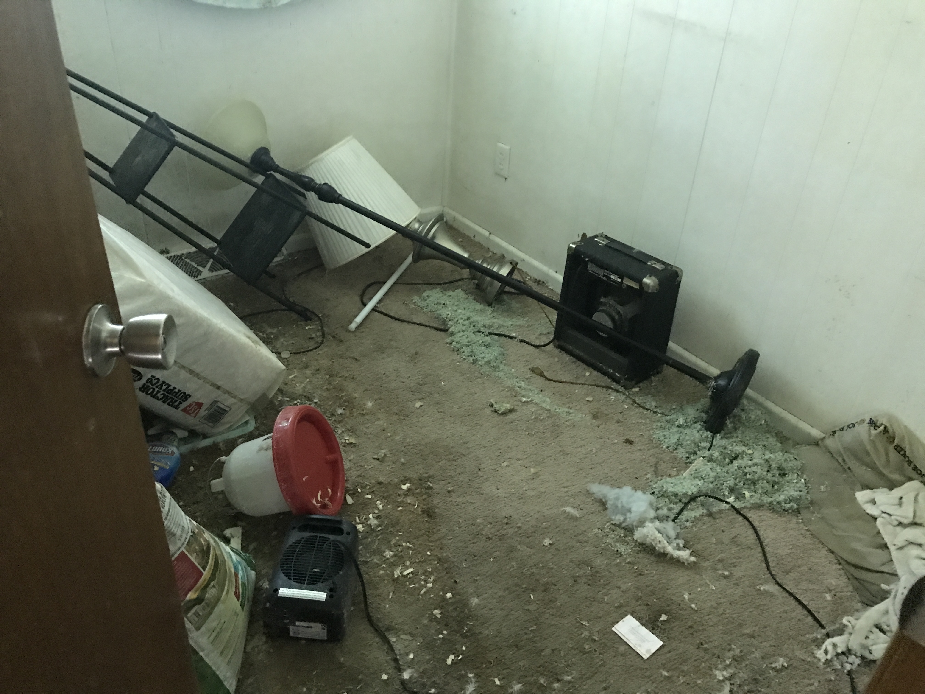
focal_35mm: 28
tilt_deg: -30.6
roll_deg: -2.3
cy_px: 347
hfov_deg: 63.4
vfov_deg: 49.7
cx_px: 462
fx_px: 748
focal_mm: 3.99
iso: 80
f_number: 1.8
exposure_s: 1/5
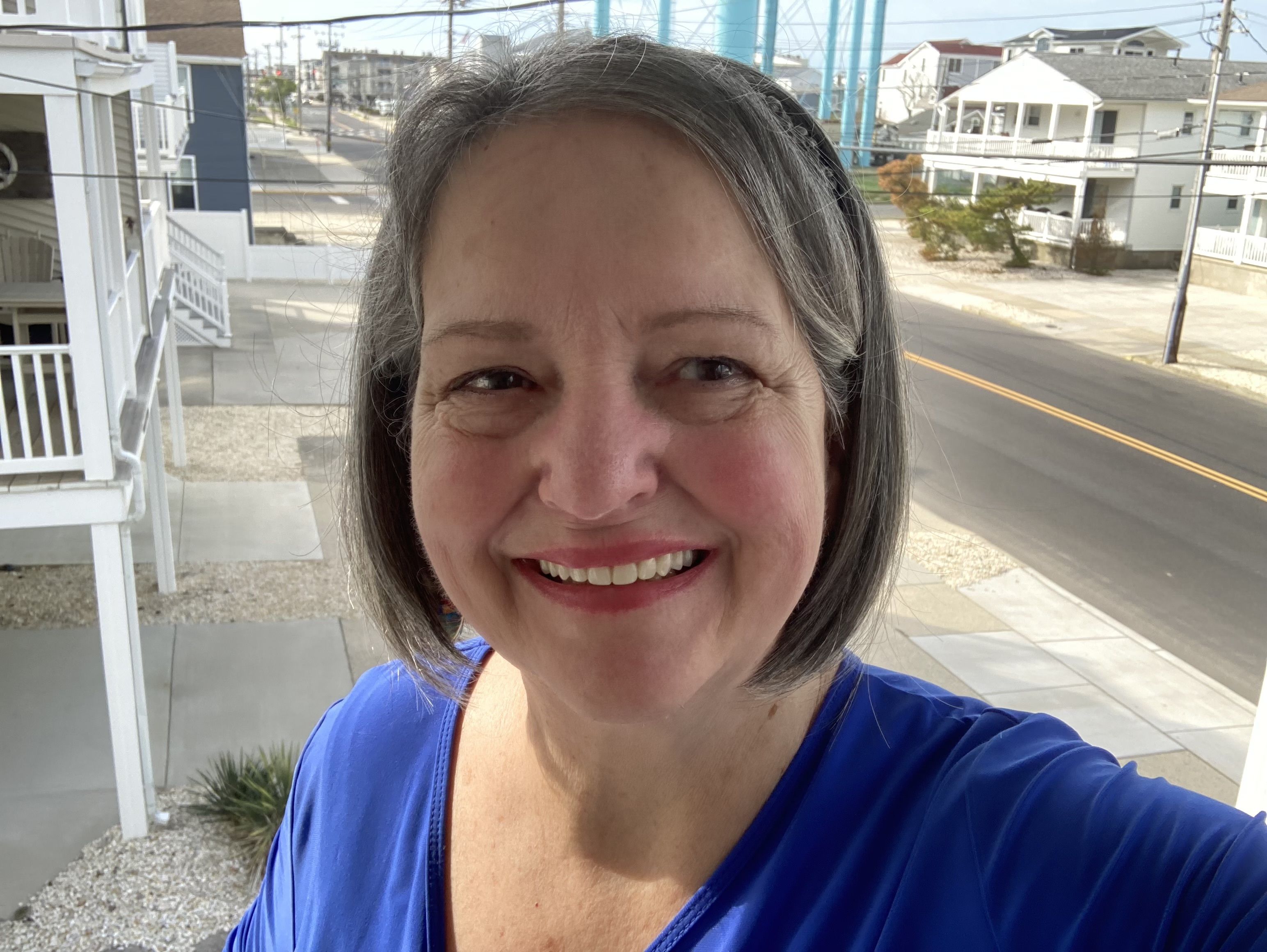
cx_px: 634
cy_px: 476
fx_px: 1172
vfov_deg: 44.2
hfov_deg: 56.8
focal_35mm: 32
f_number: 2.2
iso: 20
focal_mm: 2.87
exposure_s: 1/121
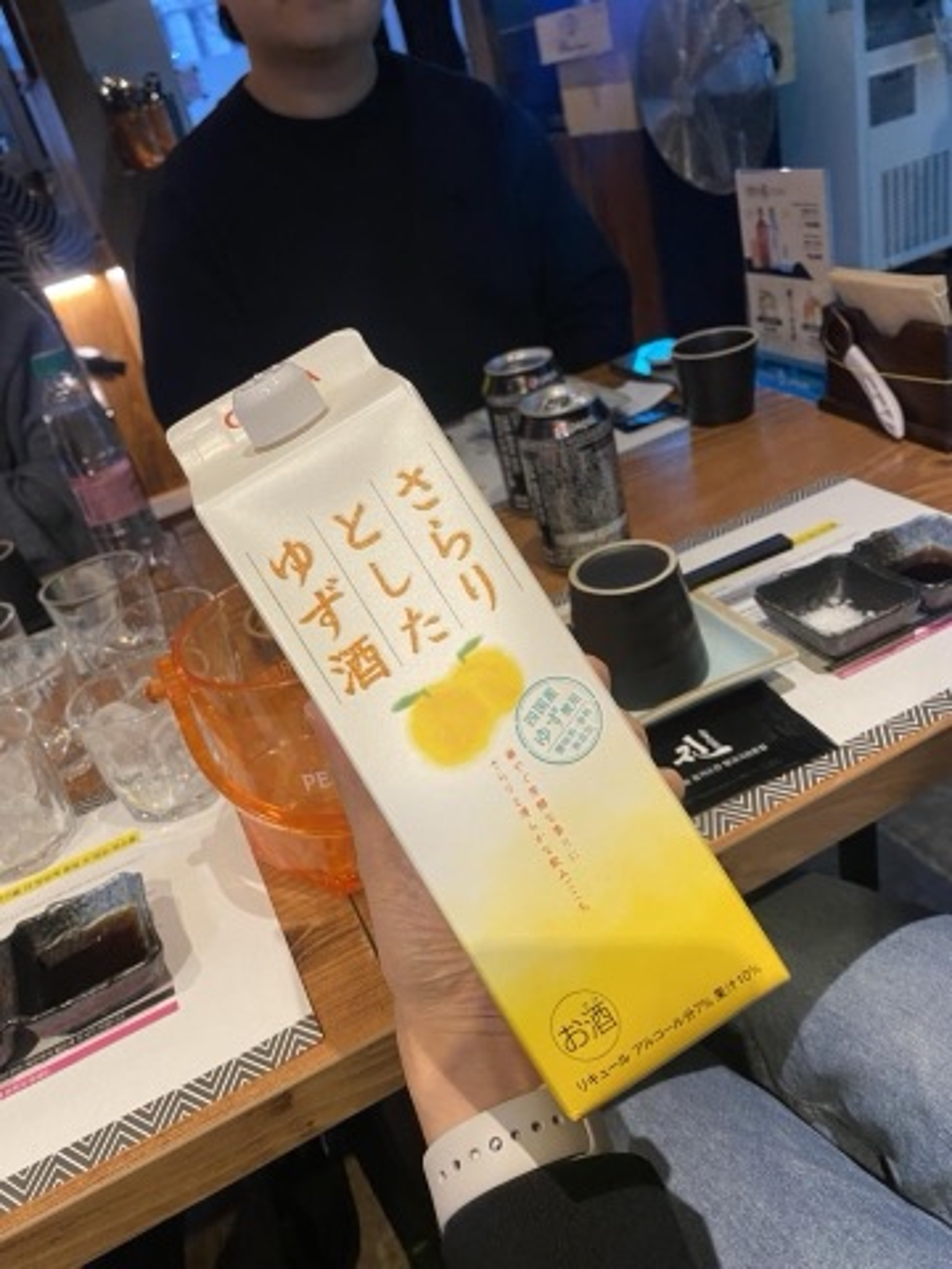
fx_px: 953
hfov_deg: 53.1
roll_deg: +14.4
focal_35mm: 26
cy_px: 634
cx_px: 476
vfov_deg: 67.3
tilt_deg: -28.2
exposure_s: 1/60
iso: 200
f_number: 1.8
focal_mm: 4.25
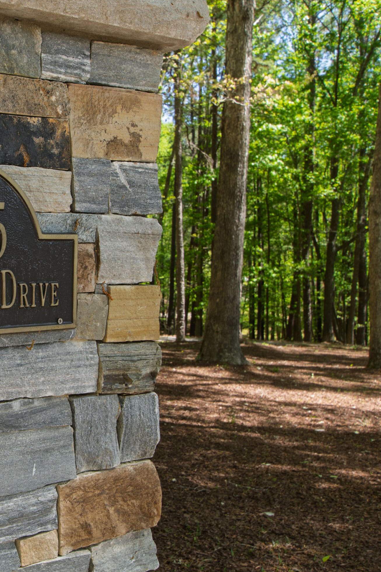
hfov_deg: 27.2
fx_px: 730
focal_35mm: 46
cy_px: 290
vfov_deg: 42.7
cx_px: -20
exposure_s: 1/50
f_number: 8
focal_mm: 20
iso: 100
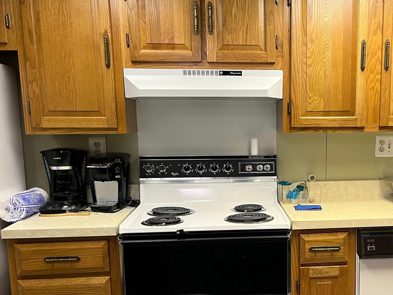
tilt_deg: -9.6
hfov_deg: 43.0
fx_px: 488
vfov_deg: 33.3
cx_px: 274
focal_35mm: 43
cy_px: 198
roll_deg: -0.3
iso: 125
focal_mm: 5.1
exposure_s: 1/60
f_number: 1.6
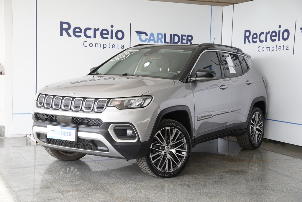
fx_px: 478
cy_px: 101
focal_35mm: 57
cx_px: 151
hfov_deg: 35.0
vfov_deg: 23.8
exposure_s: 1/80
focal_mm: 38
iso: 100
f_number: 4.5
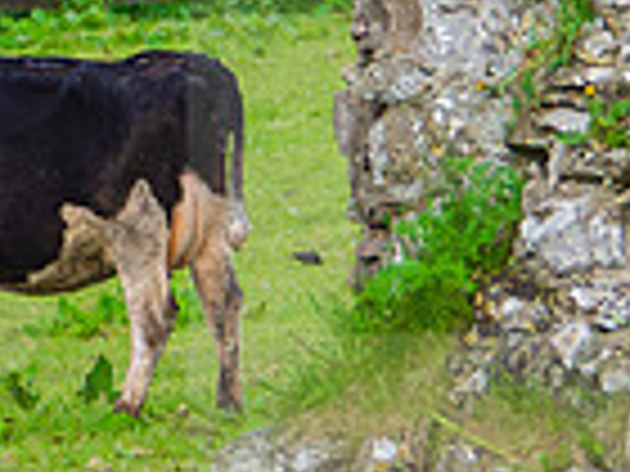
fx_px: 16398
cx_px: -229
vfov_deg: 1.7
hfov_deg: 2.2
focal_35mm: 901
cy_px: 28
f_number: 5.6
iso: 250
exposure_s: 1/1600
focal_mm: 125
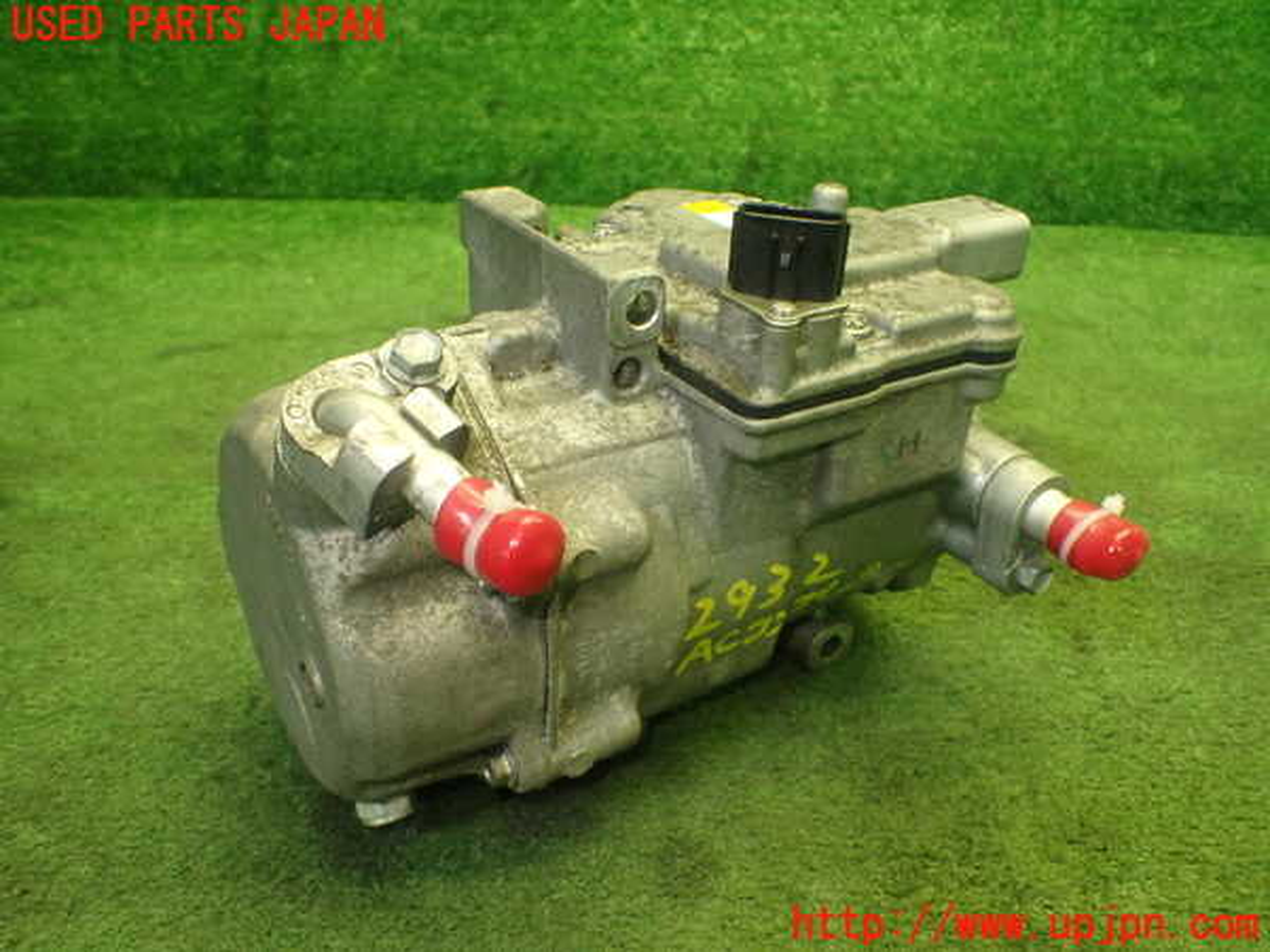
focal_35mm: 30
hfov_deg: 60.0
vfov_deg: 46.8
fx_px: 1101
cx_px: 635
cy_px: 476
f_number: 2.3
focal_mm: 5.4
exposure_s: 1/125
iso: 640
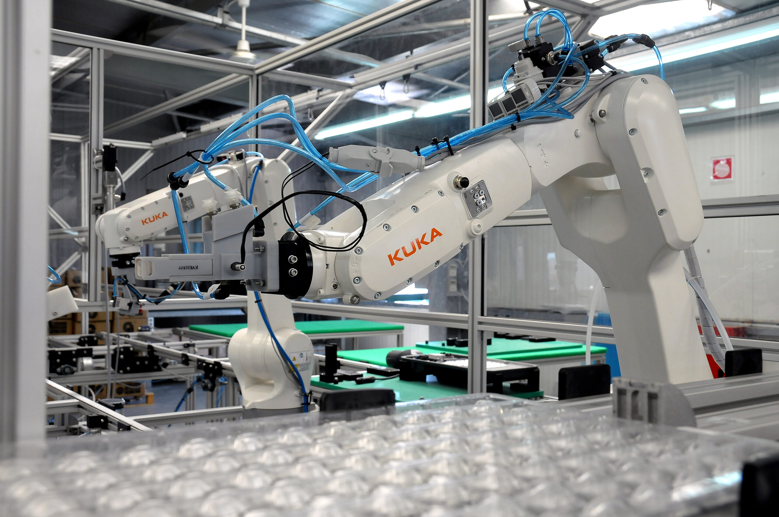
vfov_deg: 36.8
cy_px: 258
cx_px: 390
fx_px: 778
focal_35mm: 36
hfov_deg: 53.2
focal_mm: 24
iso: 800
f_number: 7.1
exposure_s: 1/60
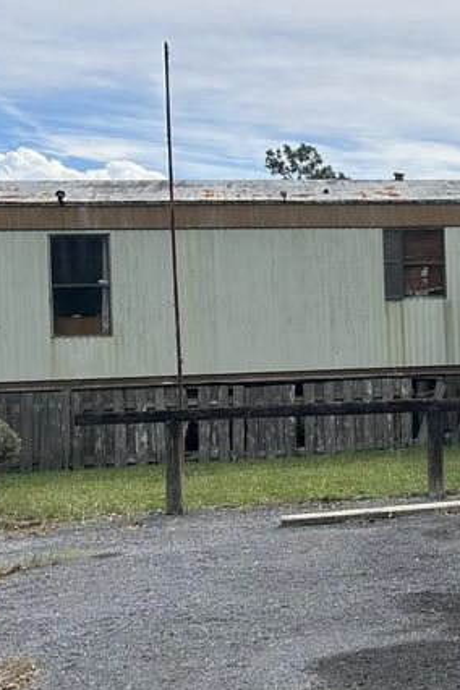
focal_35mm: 65
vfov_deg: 31.0
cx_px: 499
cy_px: 334
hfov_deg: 20.0
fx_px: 1246
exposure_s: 1/4444
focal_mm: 5.7
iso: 50
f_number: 1.5
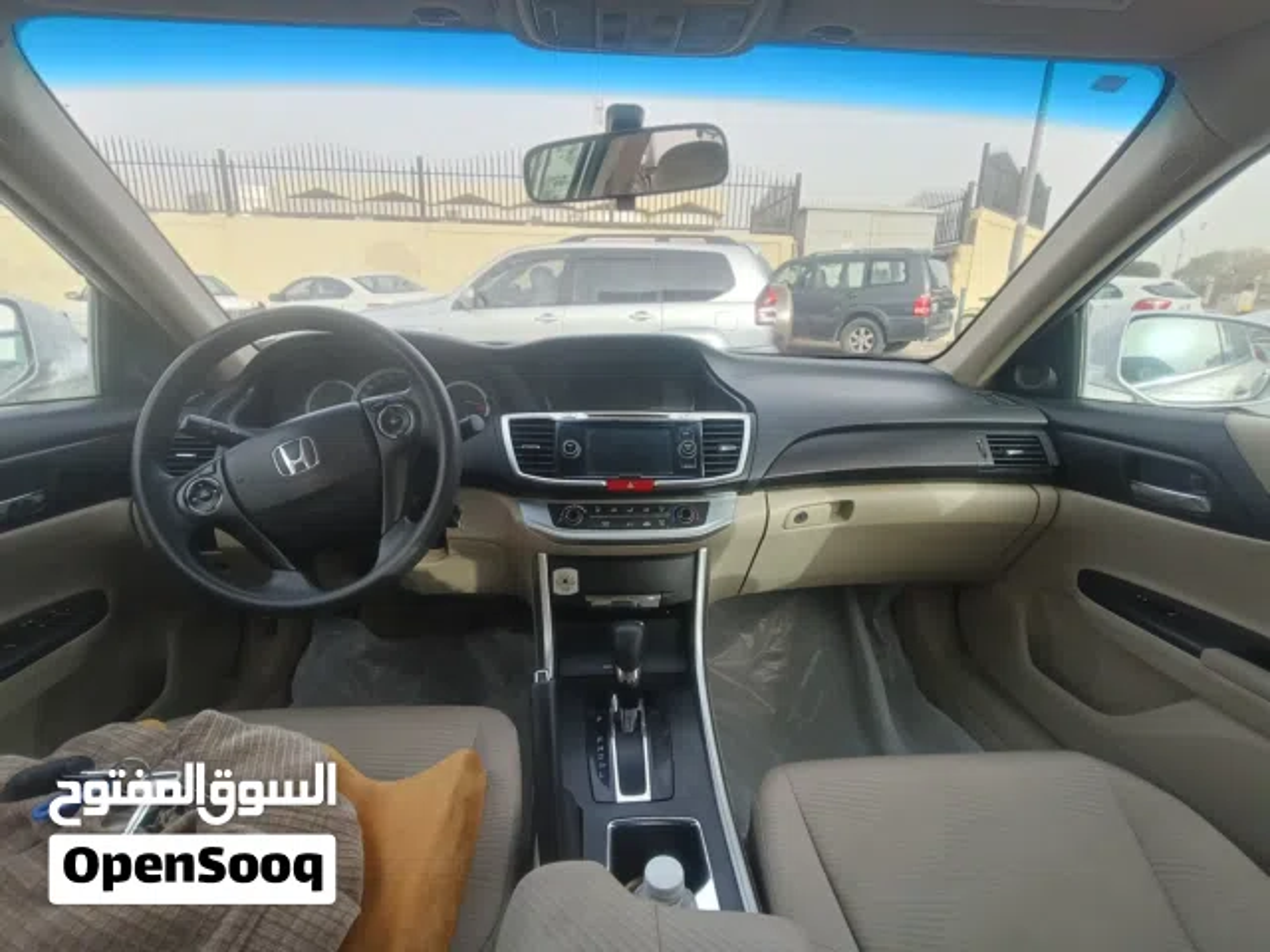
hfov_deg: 94.5
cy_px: 476
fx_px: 587
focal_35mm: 16
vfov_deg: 78.1
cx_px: 635
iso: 80
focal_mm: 1.68
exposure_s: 1/99.9
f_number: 2.2
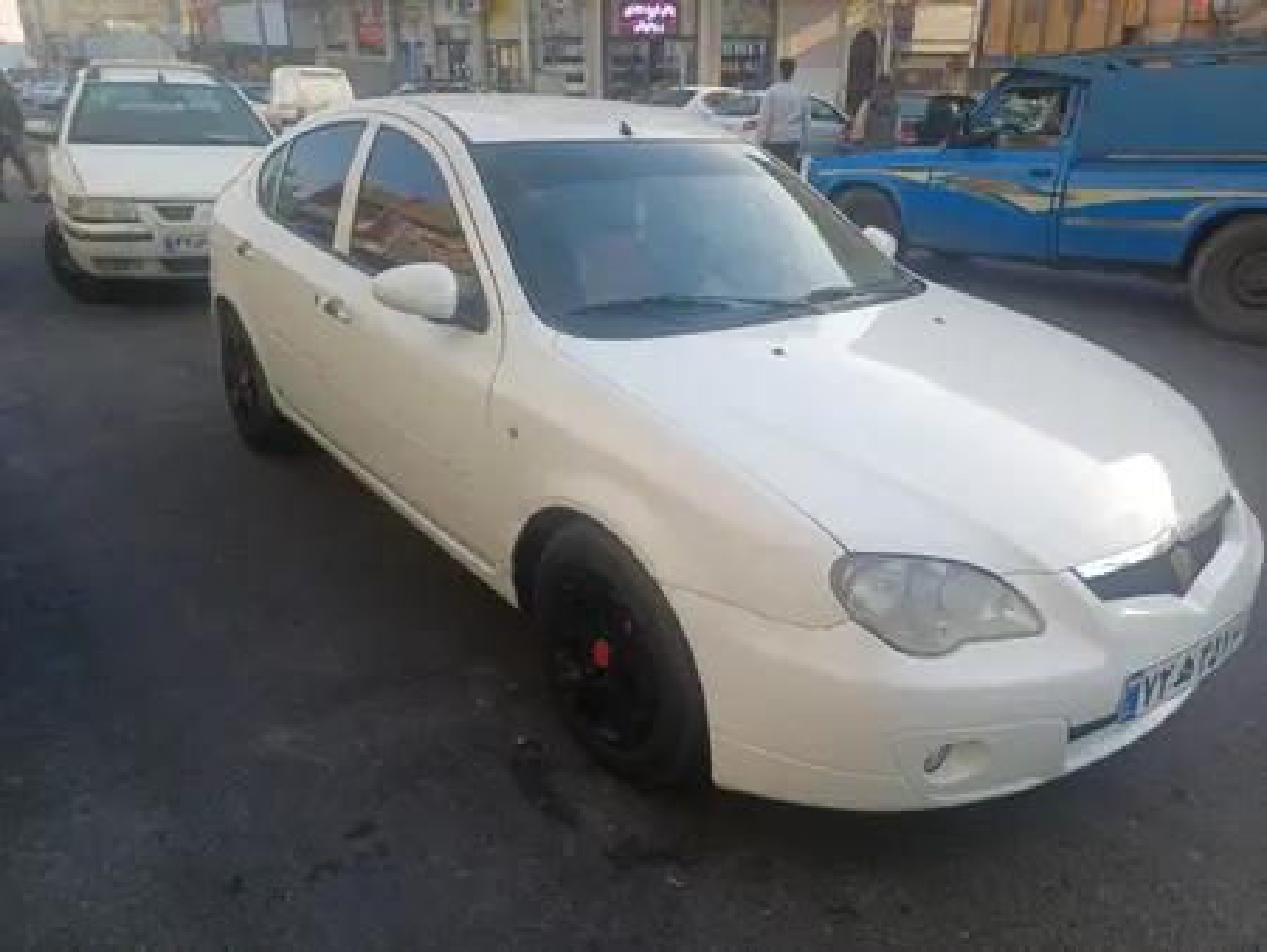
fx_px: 916
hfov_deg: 69.4
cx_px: 634
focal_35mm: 25
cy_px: 476
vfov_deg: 54.9
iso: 50
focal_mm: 4.65
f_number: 1.8
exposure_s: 1/249
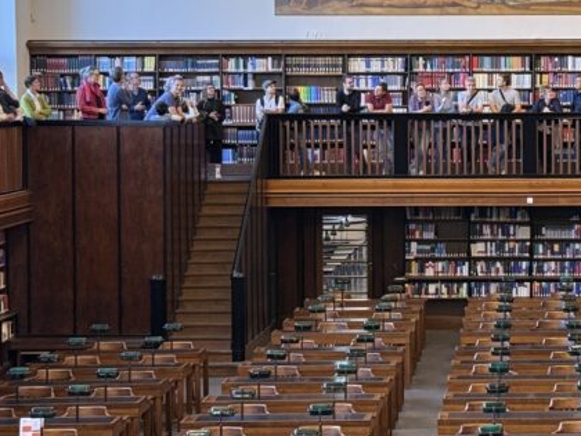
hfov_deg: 16.6
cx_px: 538
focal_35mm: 117
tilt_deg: -3.1
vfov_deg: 12.7
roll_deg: +0.3
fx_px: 1964
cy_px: 173
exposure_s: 1/50
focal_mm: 6.76
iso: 160
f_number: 1.78
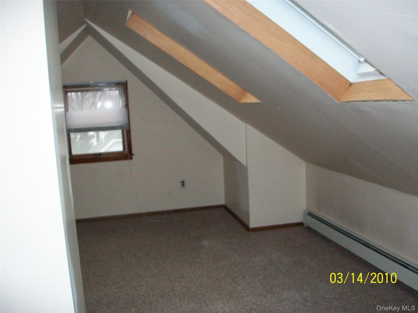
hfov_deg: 54.0
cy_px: 156
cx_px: 209
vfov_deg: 41.8
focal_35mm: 34
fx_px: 411
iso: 200
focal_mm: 5.7
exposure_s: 1/125
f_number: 2.8
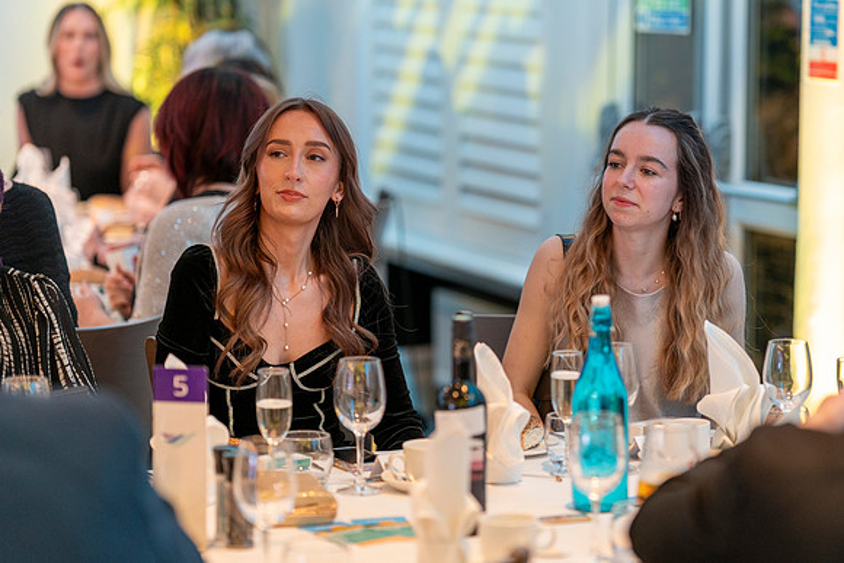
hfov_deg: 17.5
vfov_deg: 11.7
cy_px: 234
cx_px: 527
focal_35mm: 117
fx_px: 2742
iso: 1250
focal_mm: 85
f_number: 1.6
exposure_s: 1/160
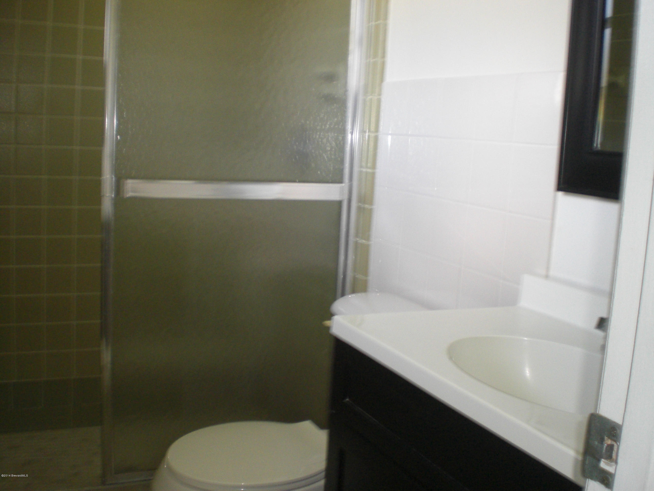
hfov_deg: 49.0
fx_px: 718
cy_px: 246
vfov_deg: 37.7
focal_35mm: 38
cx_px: 327
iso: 200
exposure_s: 1/30
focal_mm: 6.3
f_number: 3.1
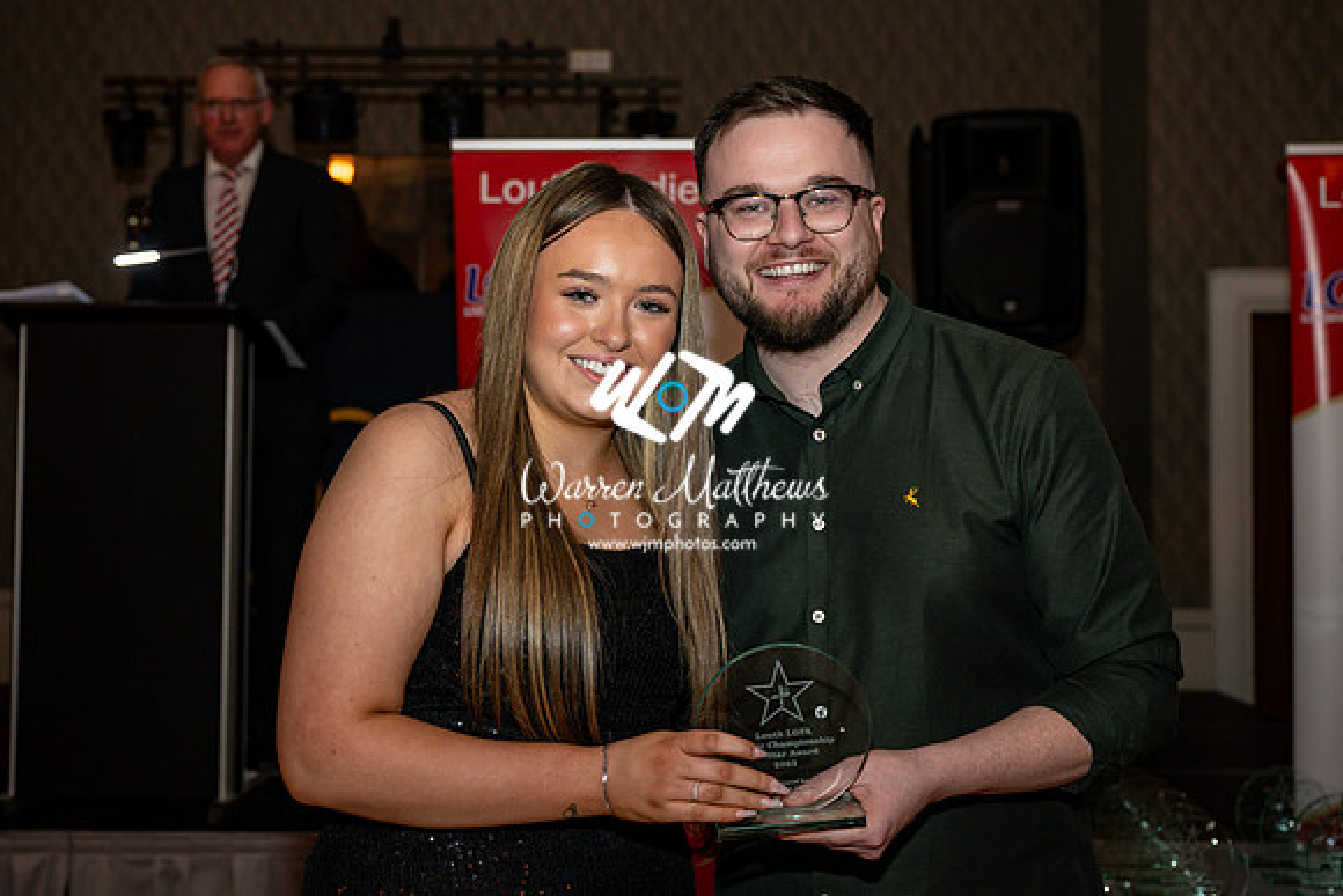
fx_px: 1873
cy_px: 411
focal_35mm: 50
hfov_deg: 39.4
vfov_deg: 26.9
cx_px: 669
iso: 500
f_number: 4
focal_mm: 42
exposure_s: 1/125
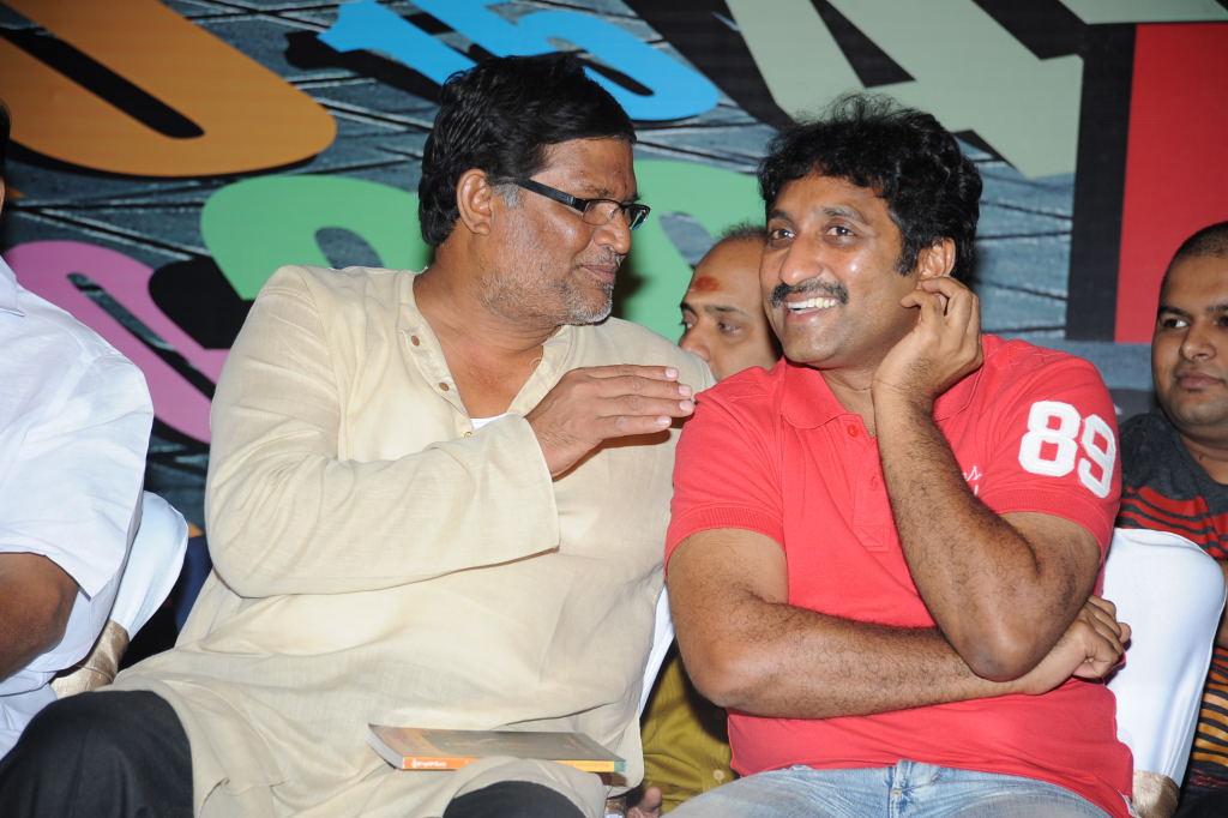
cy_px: 409
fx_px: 4092
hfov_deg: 17.1
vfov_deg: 11.4
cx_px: 614
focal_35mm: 120
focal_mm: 120
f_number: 5.6
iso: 320
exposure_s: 1/125
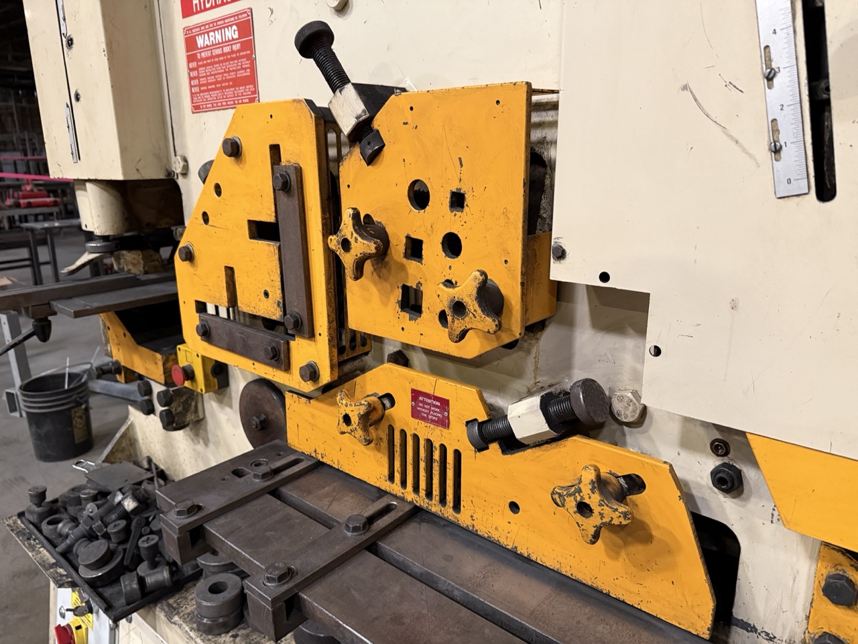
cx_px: 429
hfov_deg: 71.6
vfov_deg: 56.8
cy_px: 322
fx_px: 595
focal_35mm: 24
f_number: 1.78
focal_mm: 6.76
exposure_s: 1/60
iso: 500
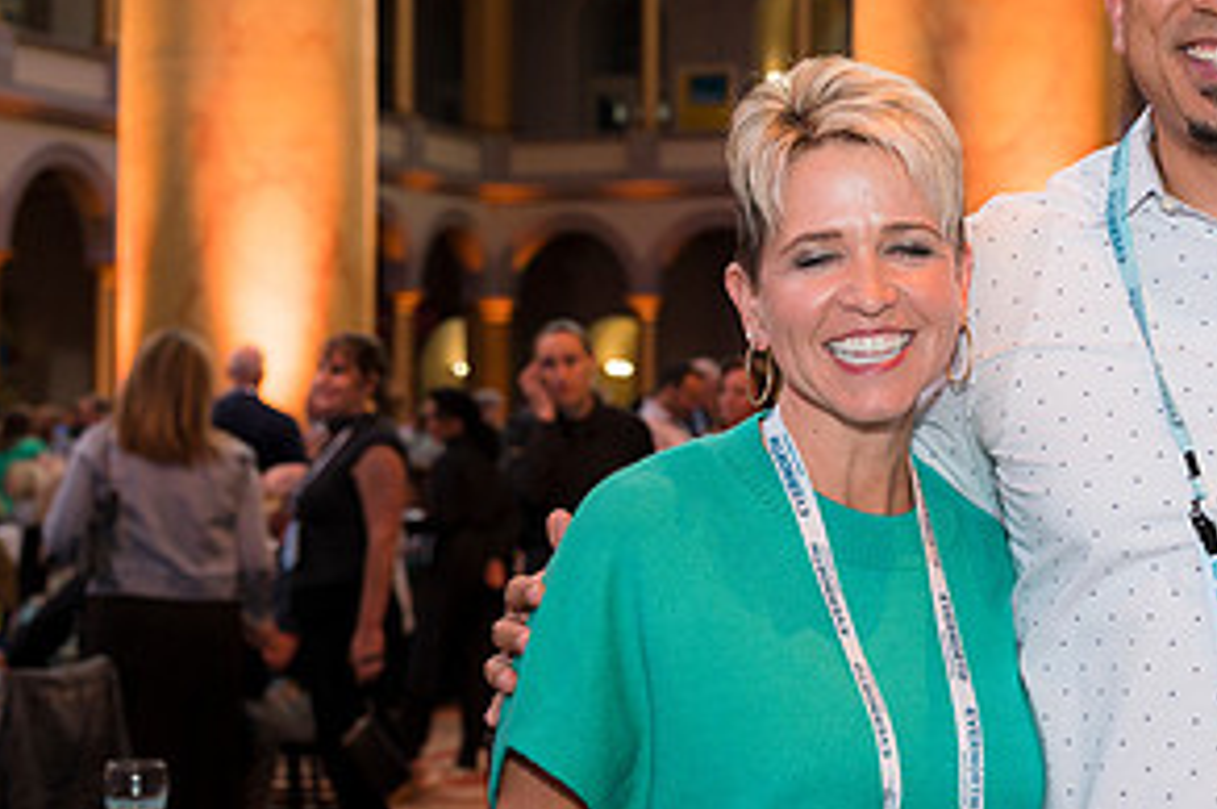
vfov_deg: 15.5
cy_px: 384
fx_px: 2972
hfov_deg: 22.7
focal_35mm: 88
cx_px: 1021
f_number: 4
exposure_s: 1/100
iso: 800
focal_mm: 44
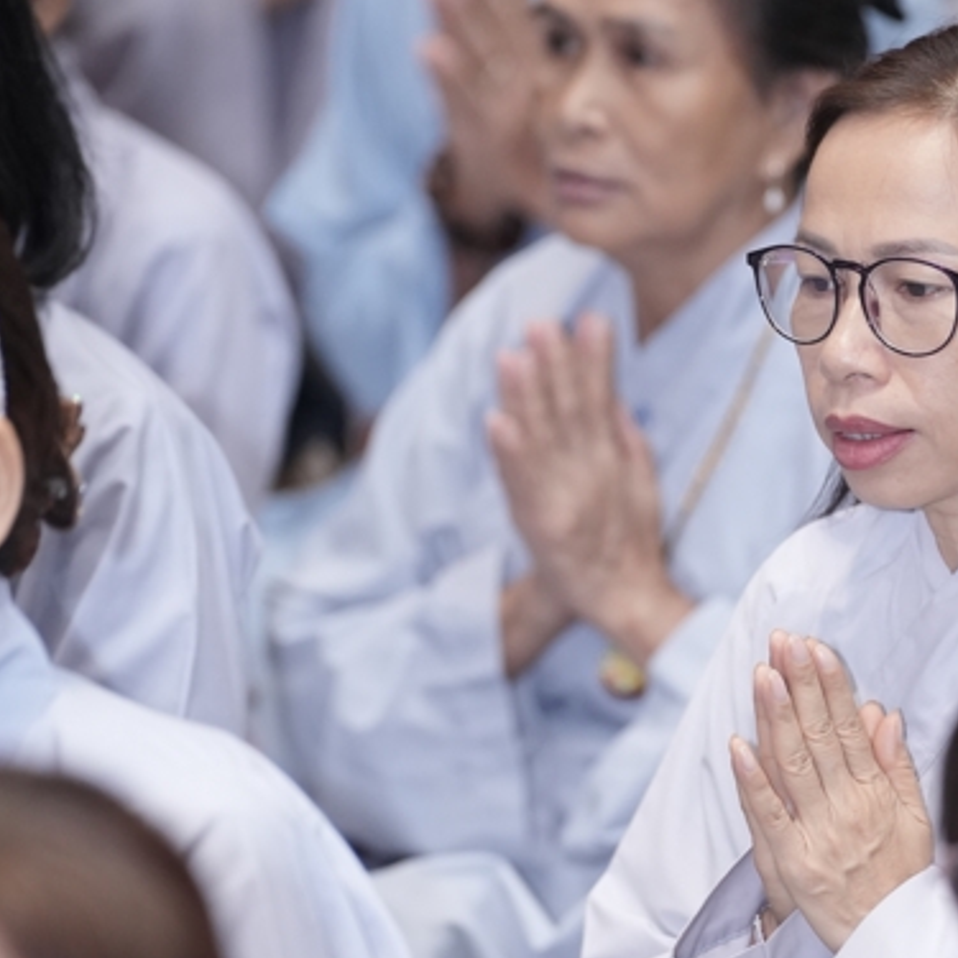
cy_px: 694
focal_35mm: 331
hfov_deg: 5.3
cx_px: 784
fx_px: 10364
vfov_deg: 5.3
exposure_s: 1/200
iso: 2000
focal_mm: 150
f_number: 2.8
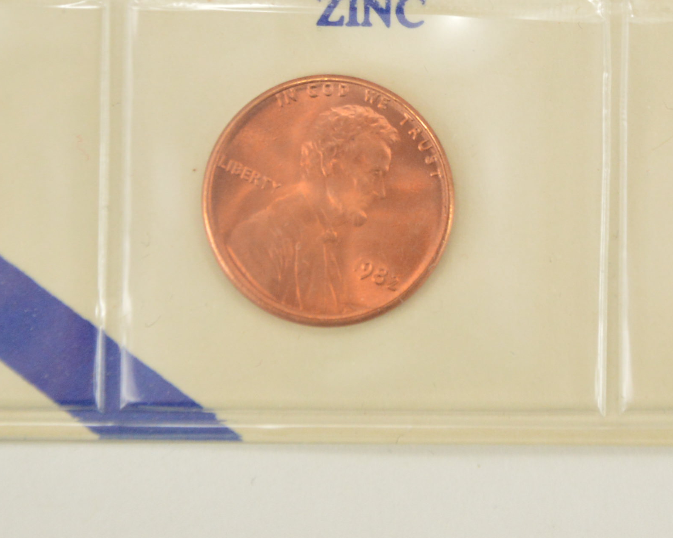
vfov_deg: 3.9
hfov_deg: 4.9
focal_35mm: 393
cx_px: 628
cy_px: -59
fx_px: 7827
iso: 800
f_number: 5.6
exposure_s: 1/160
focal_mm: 98
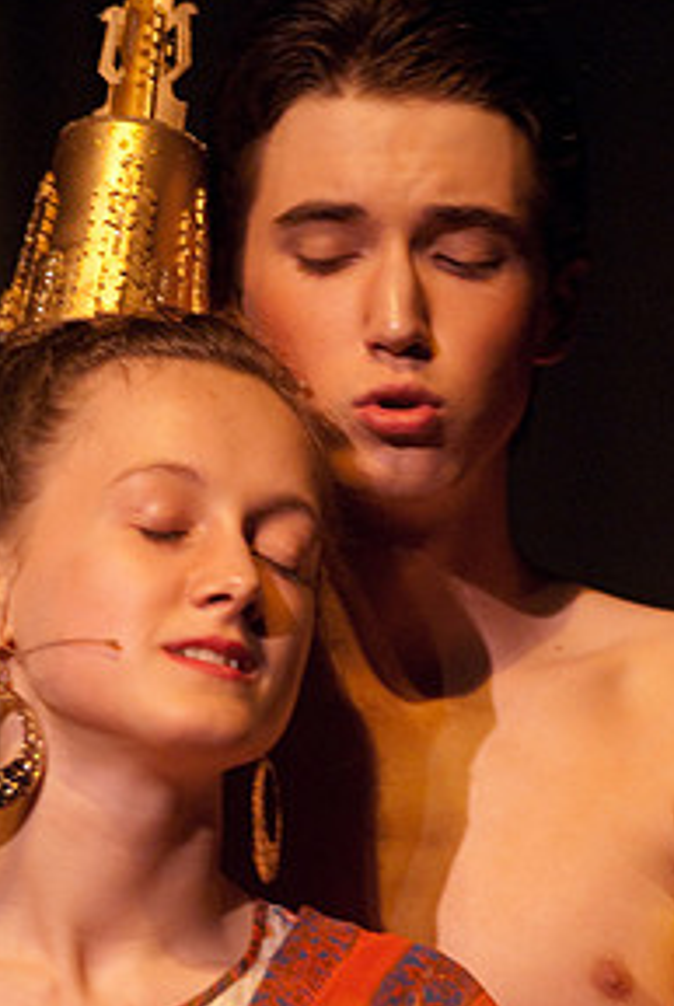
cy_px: 594
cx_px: 320
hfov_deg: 2.9
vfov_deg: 4.4
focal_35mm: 469
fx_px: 13123
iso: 1000
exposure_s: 1/50
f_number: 2.8
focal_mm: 200
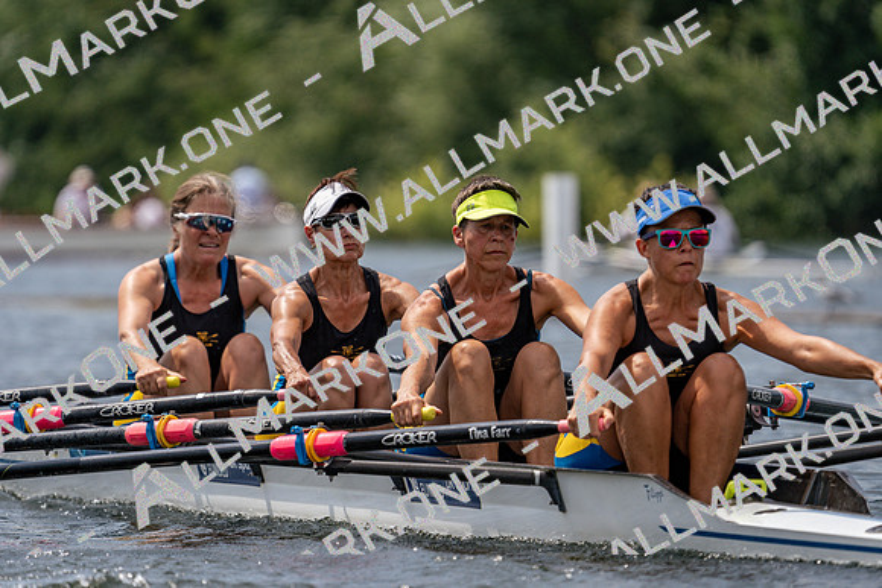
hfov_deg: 4.6
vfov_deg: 3.0
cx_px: 441
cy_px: 294
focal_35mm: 452
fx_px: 11076
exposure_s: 1/1600
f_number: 6.3
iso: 250
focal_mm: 452
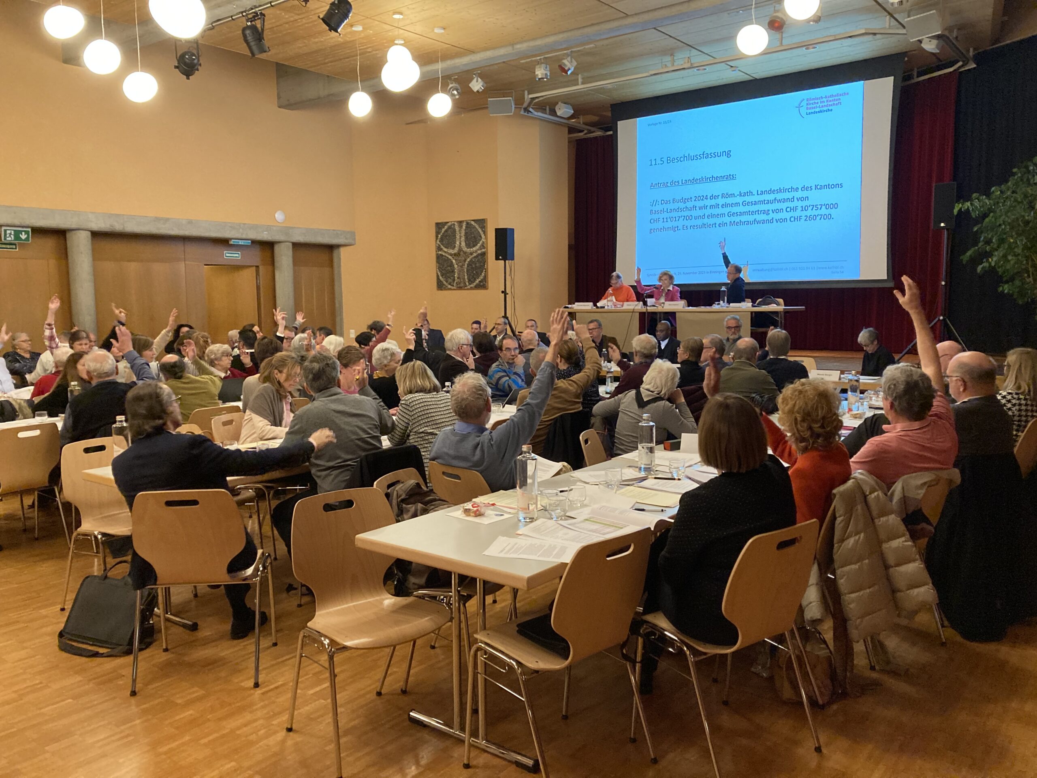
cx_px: 518
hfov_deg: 63.4
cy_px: 389
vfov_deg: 49.7
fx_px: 839
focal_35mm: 28
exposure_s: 1/33
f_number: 1.8
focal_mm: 3.99
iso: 320
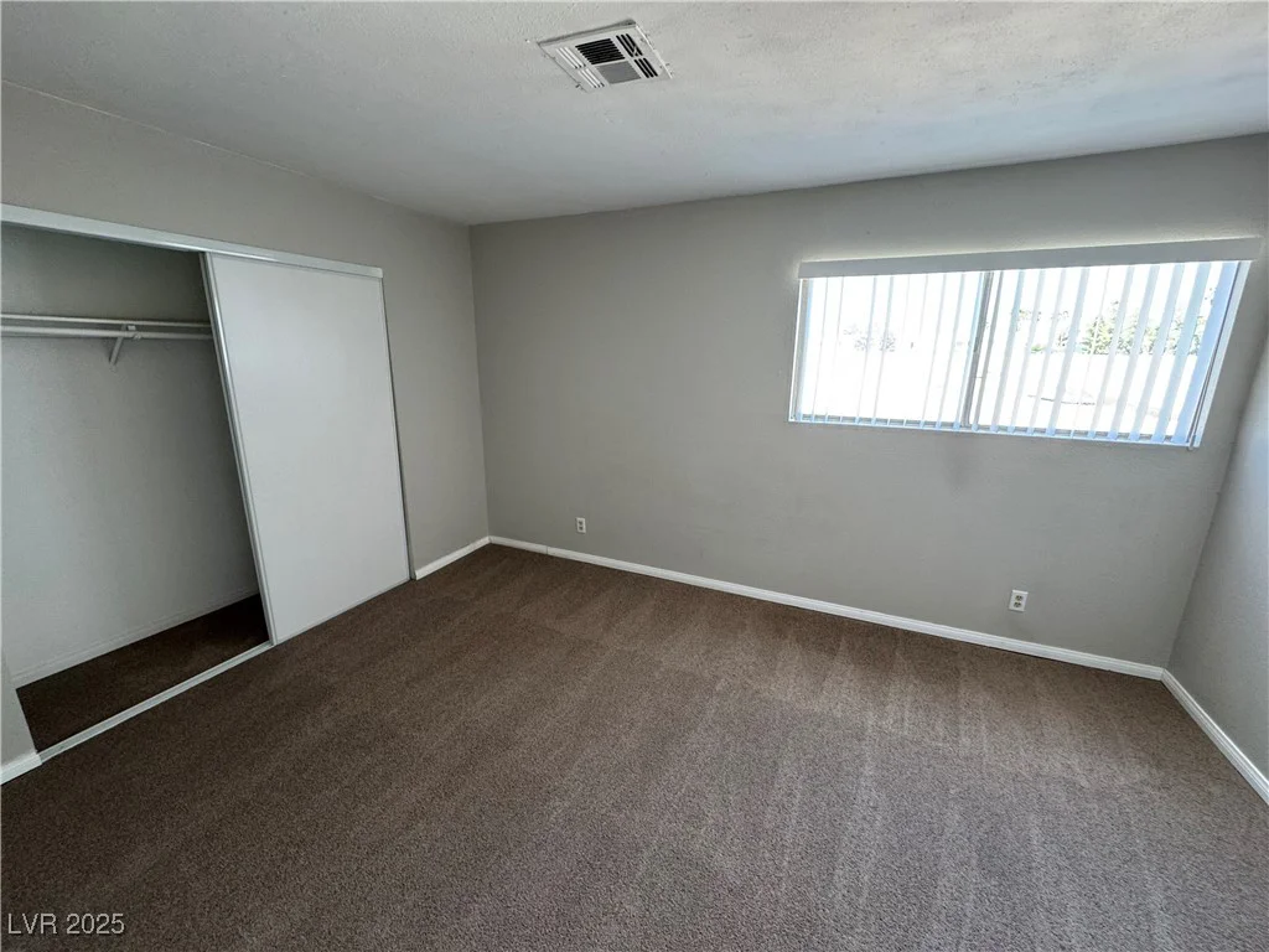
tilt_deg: -15.2
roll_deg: -0.7
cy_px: 476
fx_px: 513
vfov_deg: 85.7
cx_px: 634
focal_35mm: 14
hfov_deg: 102.1
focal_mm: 2.22
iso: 160
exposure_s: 1/99
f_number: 2.2
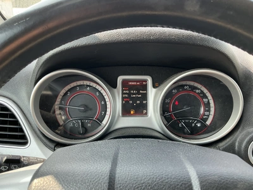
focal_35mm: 28
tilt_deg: -22.3
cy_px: 95
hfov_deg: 63.4
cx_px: 126
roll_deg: +0.1
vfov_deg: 49.7
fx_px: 205
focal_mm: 3
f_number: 1.8
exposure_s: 1/122
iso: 40
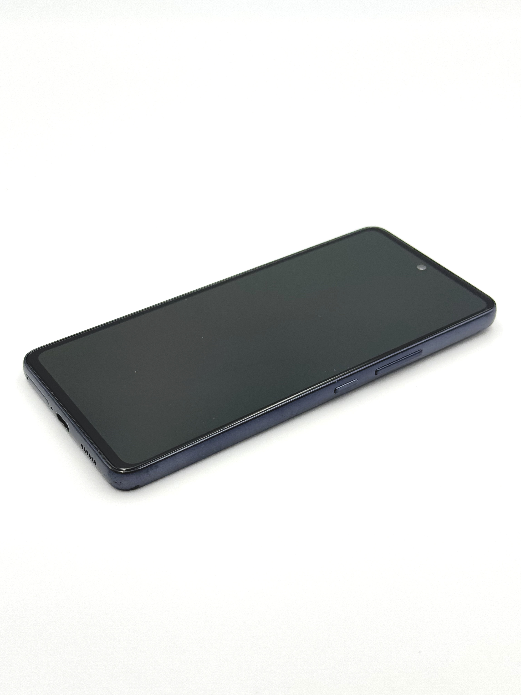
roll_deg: -0.7
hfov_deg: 30.3
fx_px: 963
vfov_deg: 39.7
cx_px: 260
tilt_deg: -37.5
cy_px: 348
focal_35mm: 48
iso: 64
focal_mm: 6.76
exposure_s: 1/385
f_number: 1.78
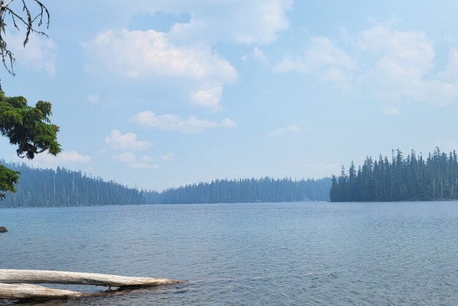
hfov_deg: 51.8
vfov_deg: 35.6
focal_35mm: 37
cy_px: 205
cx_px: 206
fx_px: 471
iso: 40
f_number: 1.8
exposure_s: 1/3333
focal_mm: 5.4
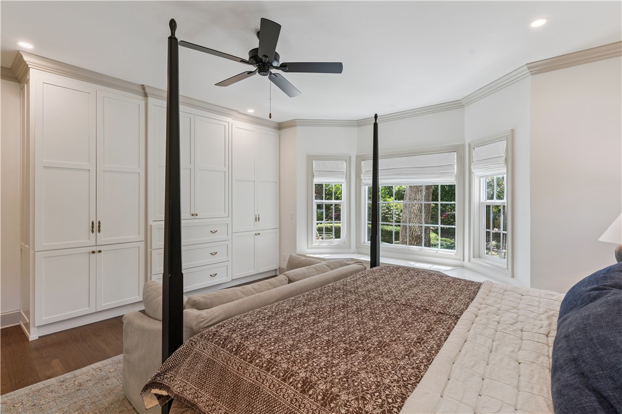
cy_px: 207
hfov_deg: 93.3
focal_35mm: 17
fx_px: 294
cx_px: 311
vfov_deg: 70.4
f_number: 8
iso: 250
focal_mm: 17
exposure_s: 1/20
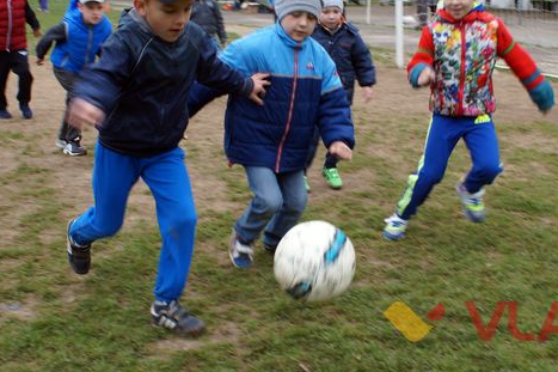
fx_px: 837
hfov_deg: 36.8
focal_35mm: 54
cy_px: 159
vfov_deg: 25.0
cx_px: 311
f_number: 5.6
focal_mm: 24
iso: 100
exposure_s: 1/80
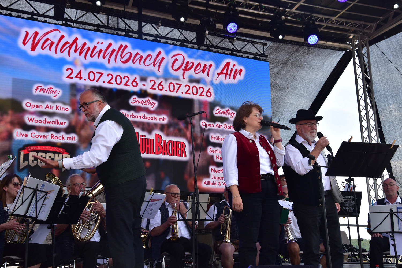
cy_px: 134
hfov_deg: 38.9
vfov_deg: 26.5
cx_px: 201
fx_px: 569
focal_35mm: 51
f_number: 8
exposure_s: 1/250
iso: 200
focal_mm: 34
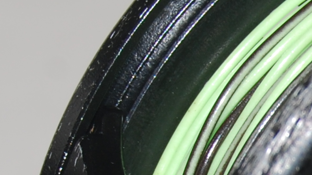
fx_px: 3814
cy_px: 358
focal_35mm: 461
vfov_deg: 2.6
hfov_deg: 4.6
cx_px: 531
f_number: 11
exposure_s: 1/60
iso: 100
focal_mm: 50
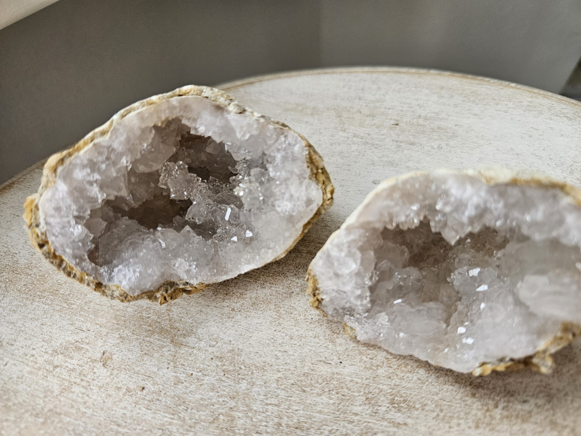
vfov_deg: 58.9
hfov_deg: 73.9
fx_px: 386
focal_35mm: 23
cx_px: 290
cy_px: 218
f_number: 1.8
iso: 200
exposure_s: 1/100
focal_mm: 5.4
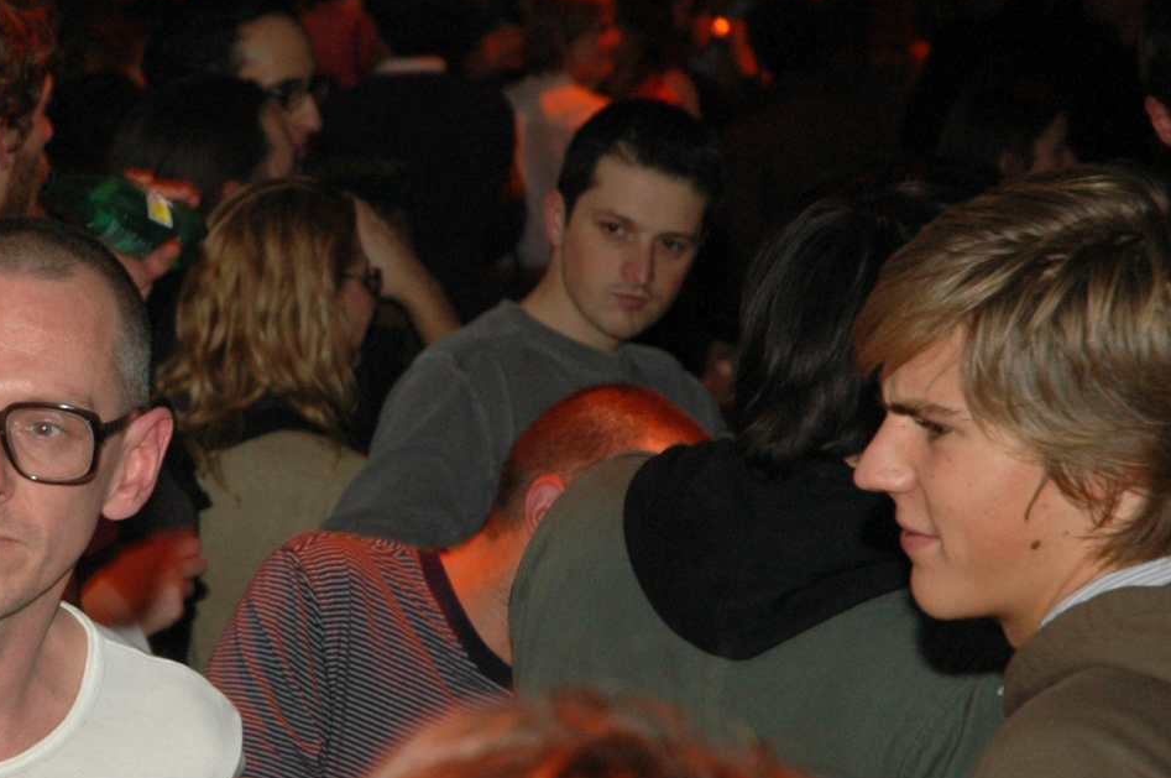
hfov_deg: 9.3
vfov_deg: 6.2
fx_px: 7147
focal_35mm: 220
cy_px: 529
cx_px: 104
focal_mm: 62
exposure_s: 1/60
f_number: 5
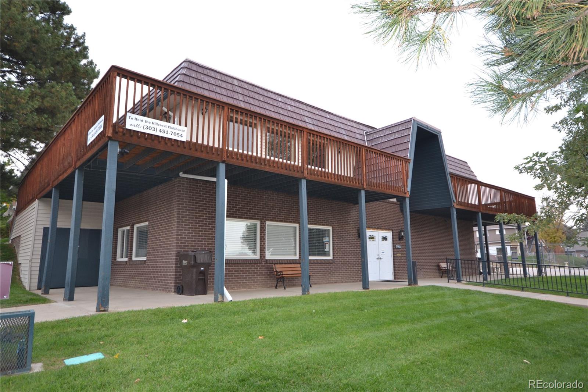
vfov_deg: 56.1
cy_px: 196
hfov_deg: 77.3
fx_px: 367
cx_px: 294
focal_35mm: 22
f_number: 5
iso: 400
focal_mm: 15
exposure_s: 1/80
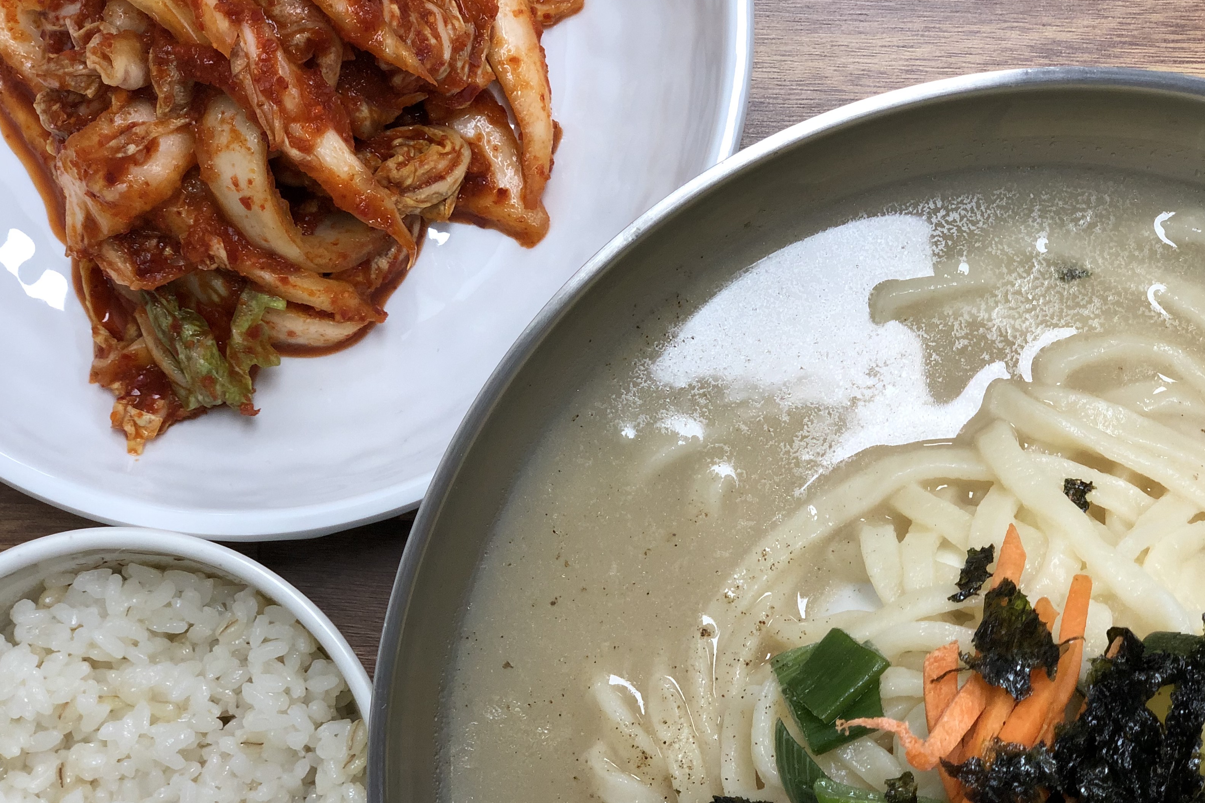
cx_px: 659
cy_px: 480
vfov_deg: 19.7
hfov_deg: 29.2
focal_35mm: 69
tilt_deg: -88.0
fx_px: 2310
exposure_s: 1/60
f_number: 2.4
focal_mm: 6
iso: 64
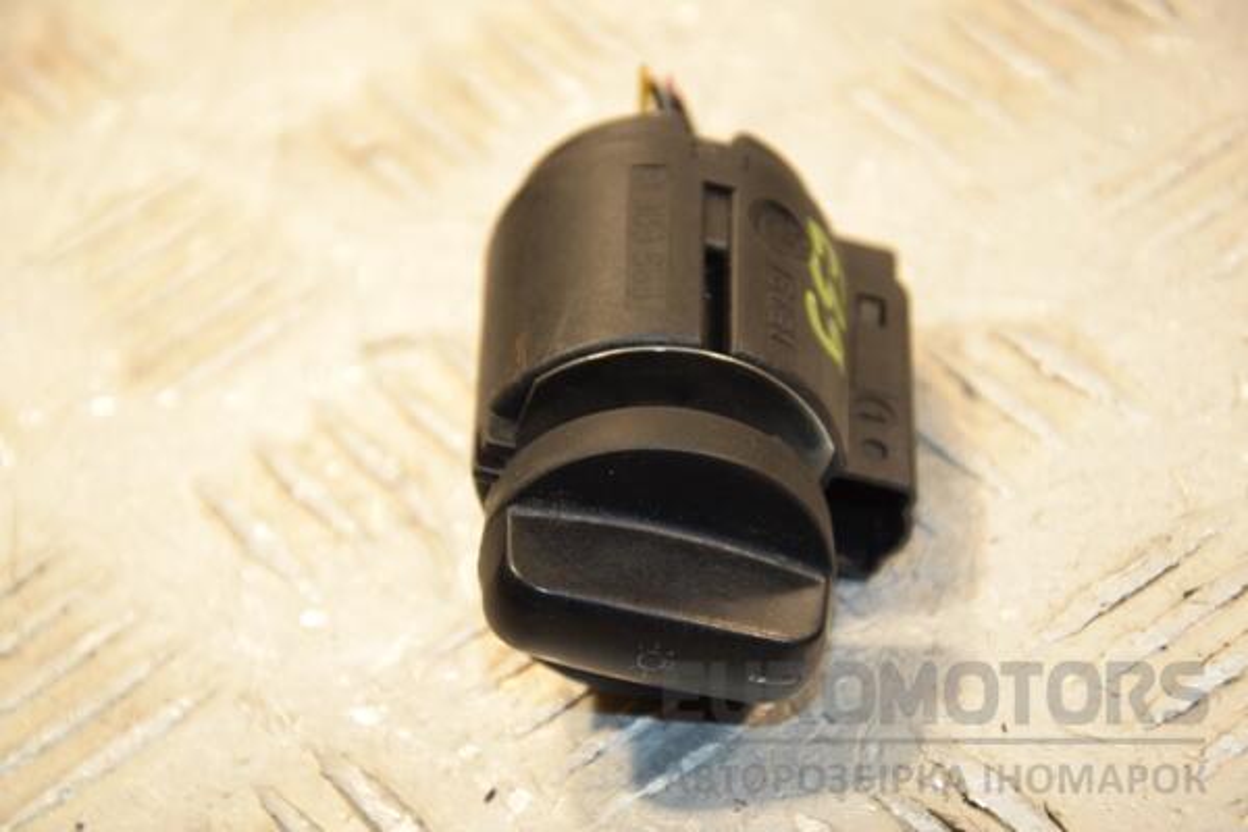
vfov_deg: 9.3
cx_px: 624
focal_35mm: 147
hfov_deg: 14.0
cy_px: 416
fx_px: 5096
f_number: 7.1
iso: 800
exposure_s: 1/200
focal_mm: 98
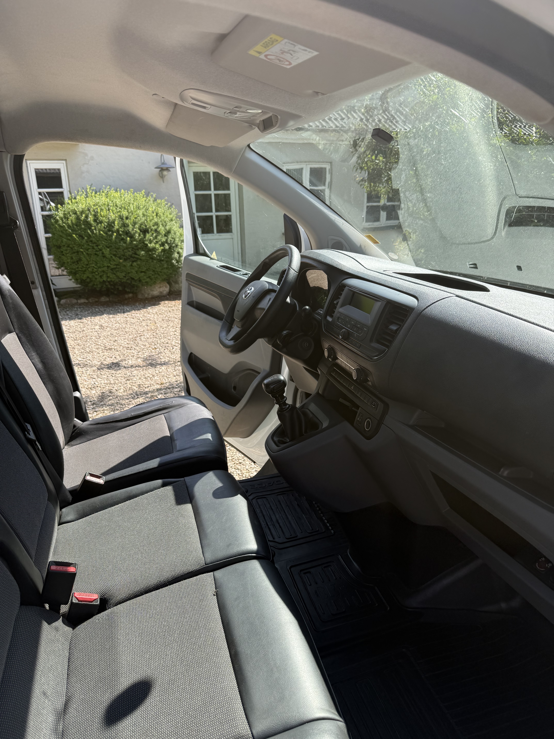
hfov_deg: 56.8
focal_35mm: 24
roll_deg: +0.9
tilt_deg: -17.7
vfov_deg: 71.6
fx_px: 512
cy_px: 370
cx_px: 277
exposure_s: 1/992
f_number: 1.78
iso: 80
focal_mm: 6.76
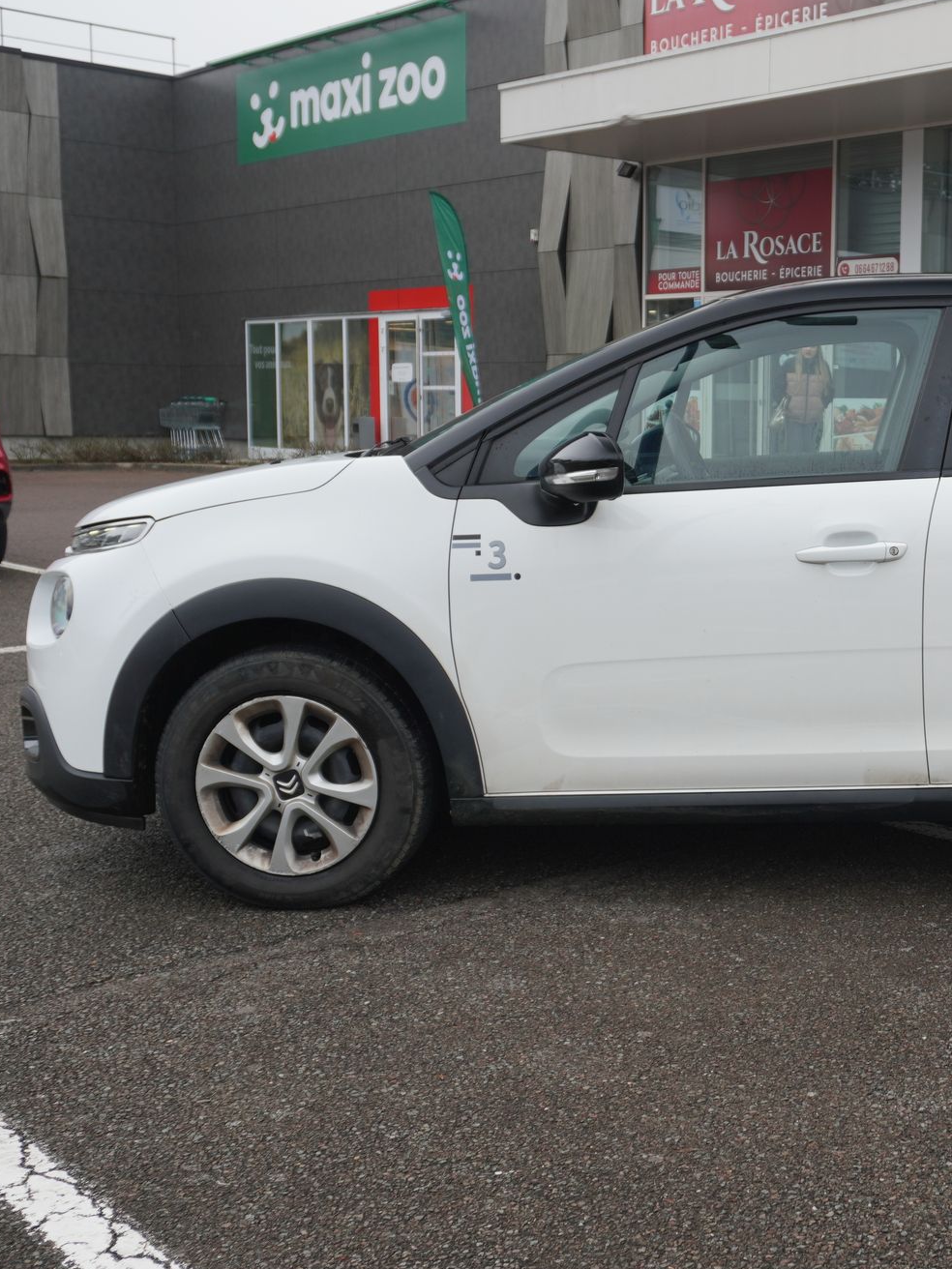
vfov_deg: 42.9
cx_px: 837
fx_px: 1613
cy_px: 637
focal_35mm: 44
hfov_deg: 31.5
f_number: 4.5
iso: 100
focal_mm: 20
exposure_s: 1/50
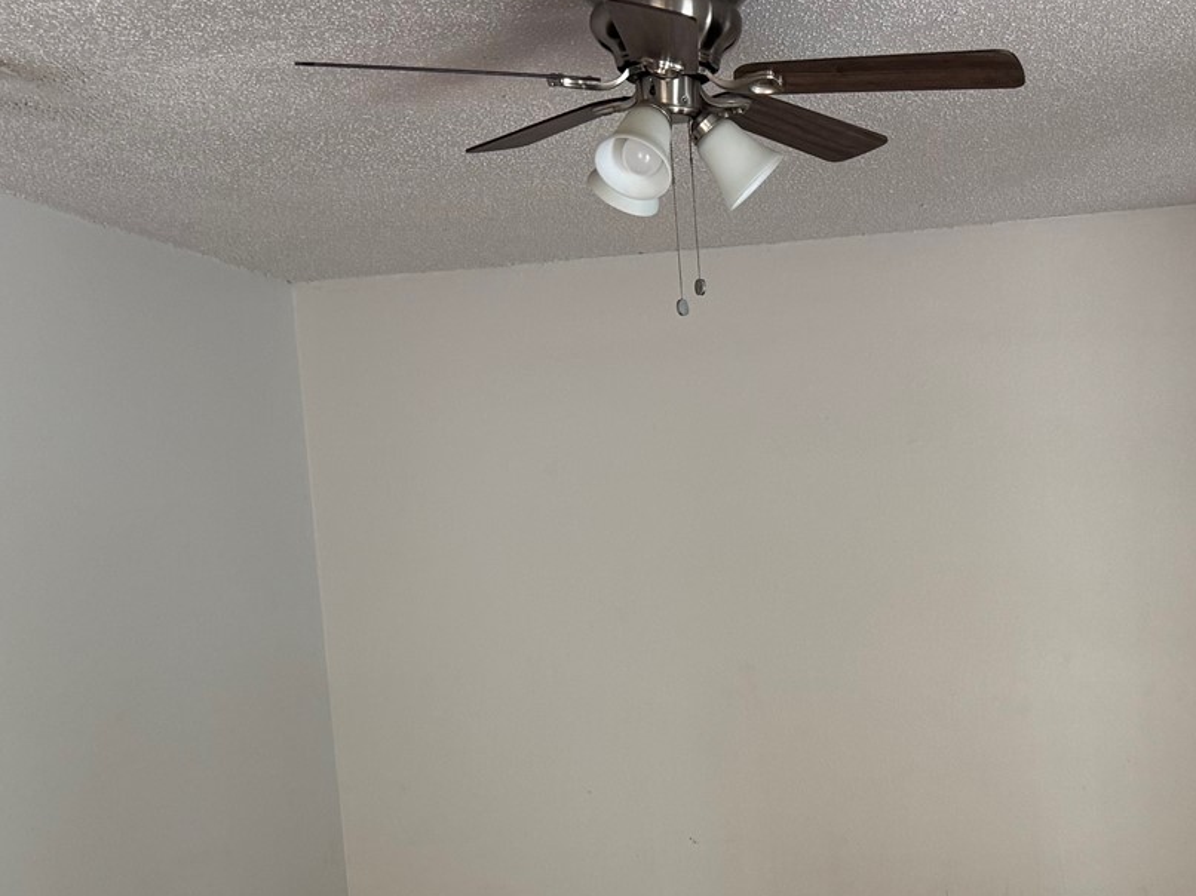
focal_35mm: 61
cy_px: 863
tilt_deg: -8.3
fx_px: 2107
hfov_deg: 31.1
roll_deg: +3.0
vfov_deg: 23.2
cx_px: 914
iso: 160
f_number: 1.78
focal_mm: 6.76
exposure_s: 1/60
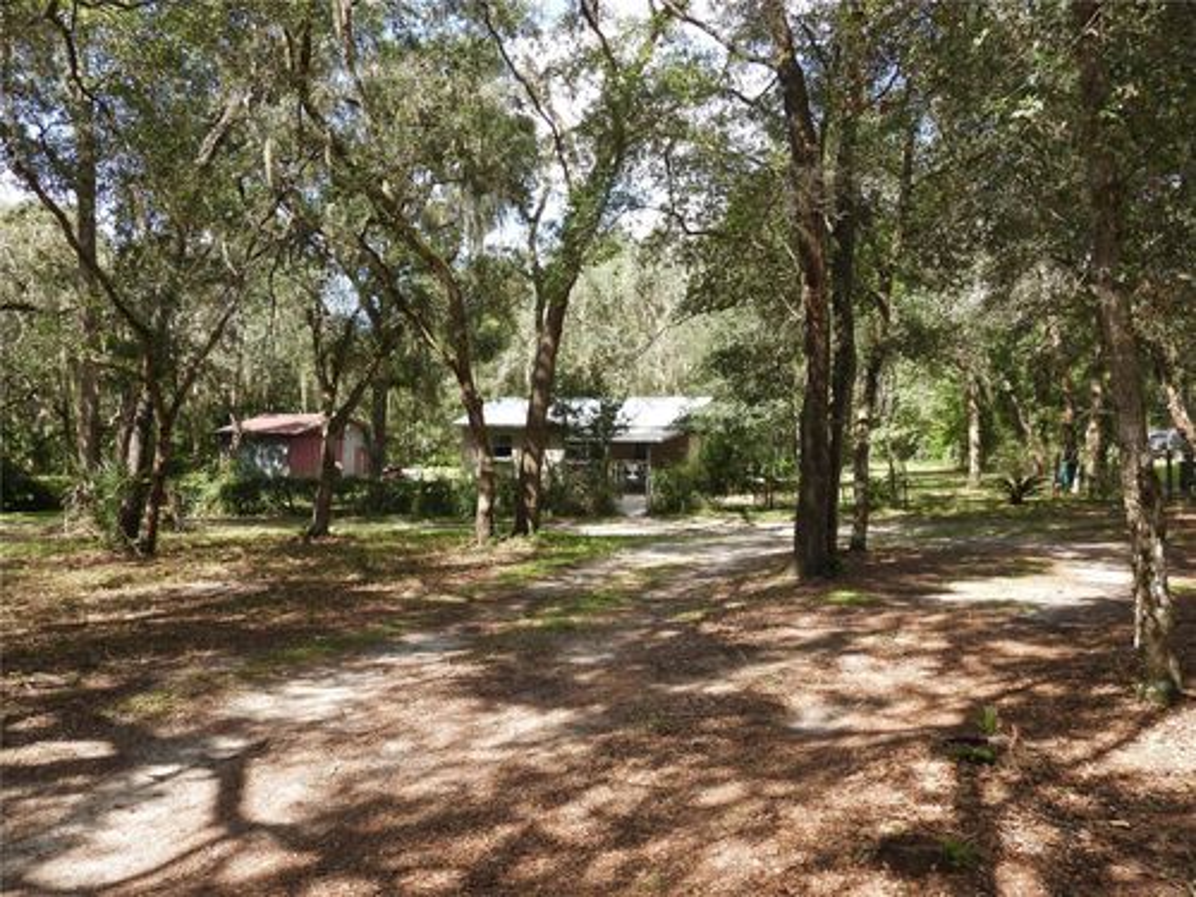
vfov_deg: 49.7
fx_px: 967
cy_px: 448
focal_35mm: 28
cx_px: 598
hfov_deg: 63.4
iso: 100
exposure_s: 1/320
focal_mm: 5
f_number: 2.8
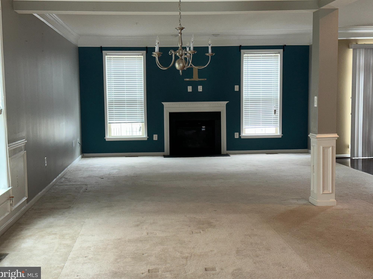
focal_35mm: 49
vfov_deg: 29.7
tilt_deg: -4.5
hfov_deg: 38.9
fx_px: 528
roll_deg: +1.1
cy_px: 140
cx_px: 185
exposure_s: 1/62
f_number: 1.78
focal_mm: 6.86
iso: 40
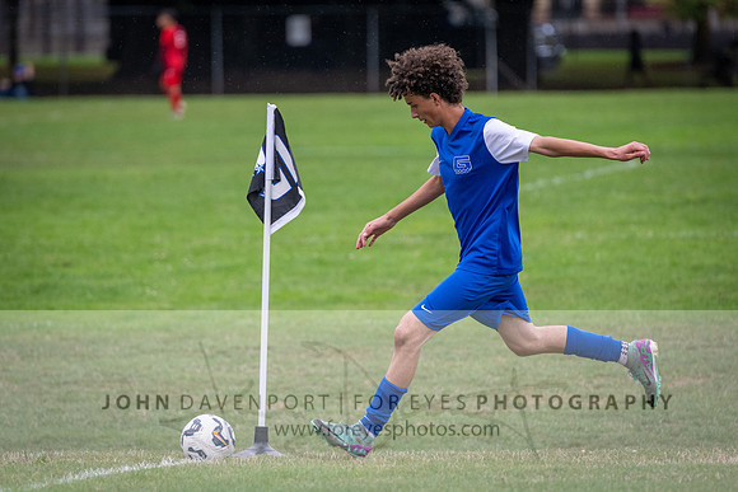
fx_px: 11488
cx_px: 335
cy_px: 272
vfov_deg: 2.5
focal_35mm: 560
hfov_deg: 3.7
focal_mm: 400
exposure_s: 1/1000
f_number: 5.6
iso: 1000
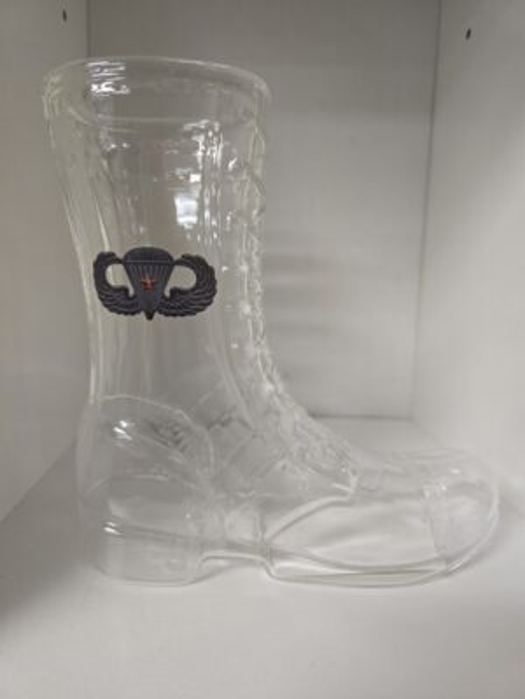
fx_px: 465
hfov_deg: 58.9
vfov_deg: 73.9
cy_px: 350
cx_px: 262
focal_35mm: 23
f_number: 1.7
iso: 250
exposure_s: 1/34.6
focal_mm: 6.3
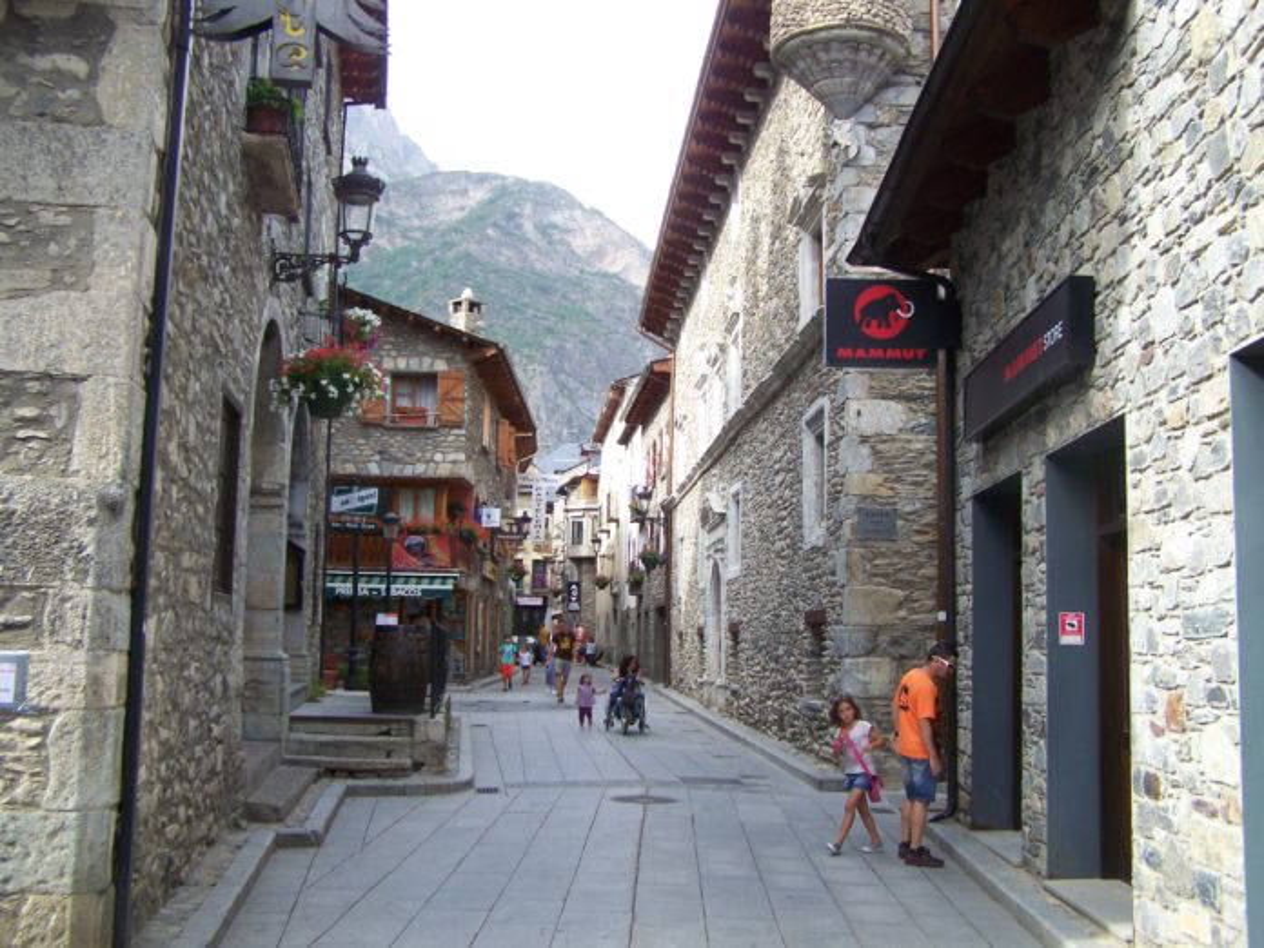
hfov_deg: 49.0
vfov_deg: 37.7
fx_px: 1388
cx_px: 632
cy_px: 474
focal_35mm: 38
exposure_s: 1/160
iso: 64
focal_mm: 6.3
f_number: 2.8
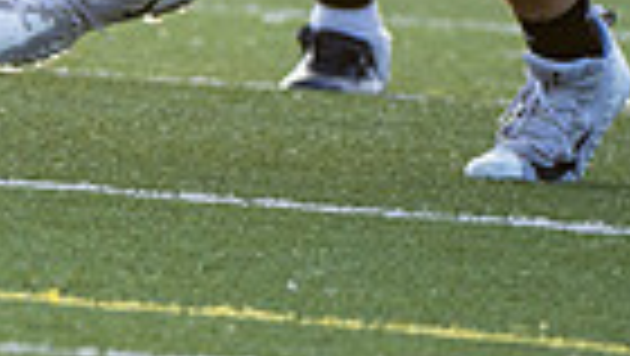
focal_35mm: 1364
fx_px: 22803
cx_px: -208
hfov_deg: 1.6
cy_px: -640
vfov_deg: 0.9
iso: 250
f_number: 4
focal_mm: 240
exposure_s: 1/1000
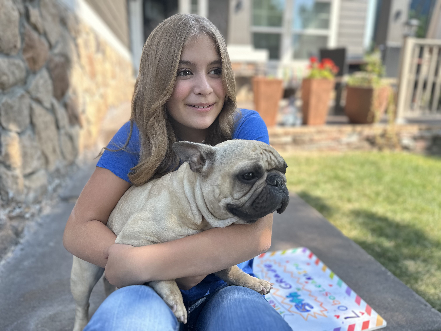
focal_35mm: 24
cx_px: 220
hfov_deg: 71.6
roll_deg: -0.2
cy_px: 166
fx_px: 306
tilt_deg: -13.5
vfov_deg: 56.8
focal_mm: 6.86
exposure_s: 1/797
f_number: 1.78
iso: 80
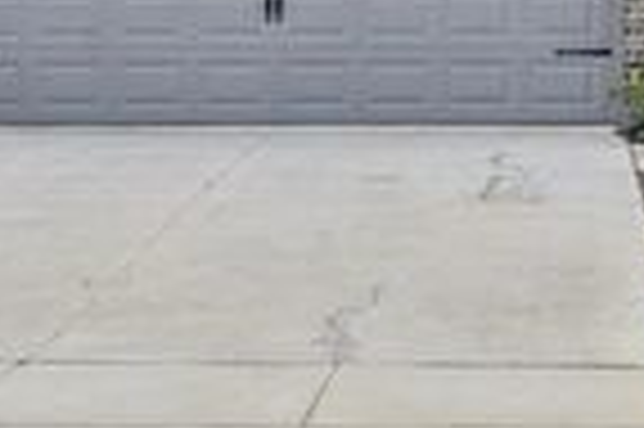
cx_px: 531
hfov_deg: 19.2
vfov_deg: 12.2
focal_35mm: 105
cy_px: -282
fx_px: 1876
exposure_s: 1/640
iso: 400
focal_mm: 30
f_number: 8
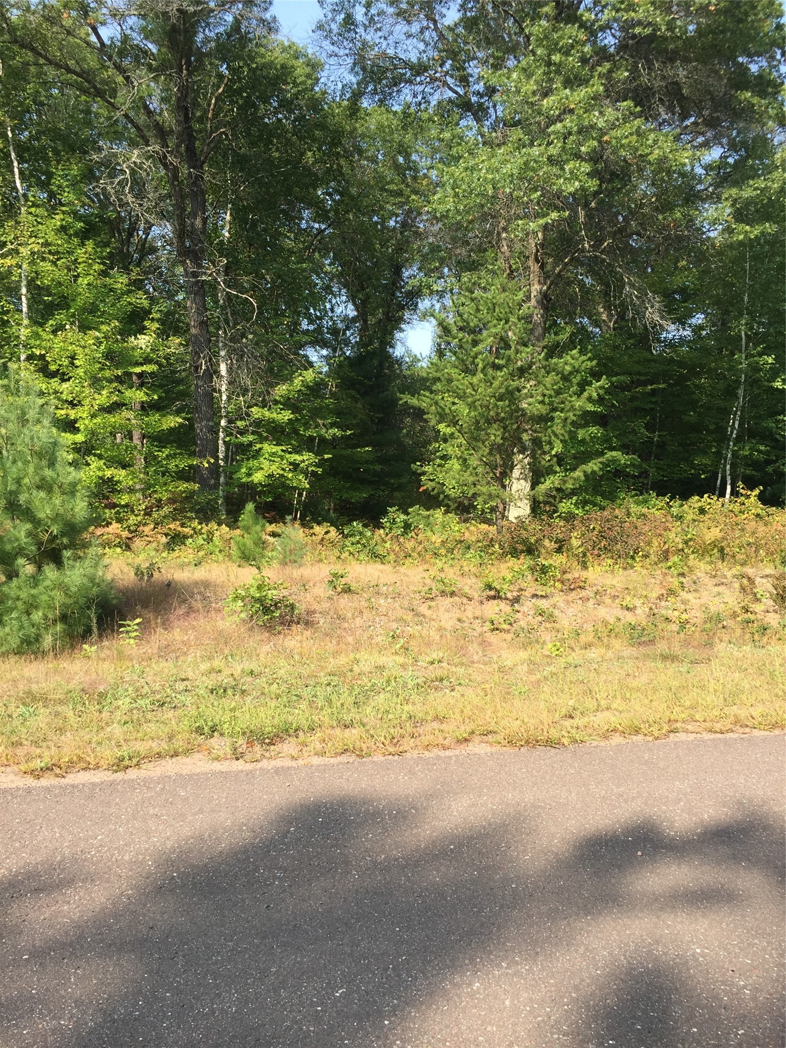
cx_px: 393
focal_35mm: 29
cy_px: 524
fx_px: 878
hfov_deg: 48.2
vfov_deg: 61.7
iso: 32
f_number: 2.2
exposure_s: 1/557
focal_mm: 4.15
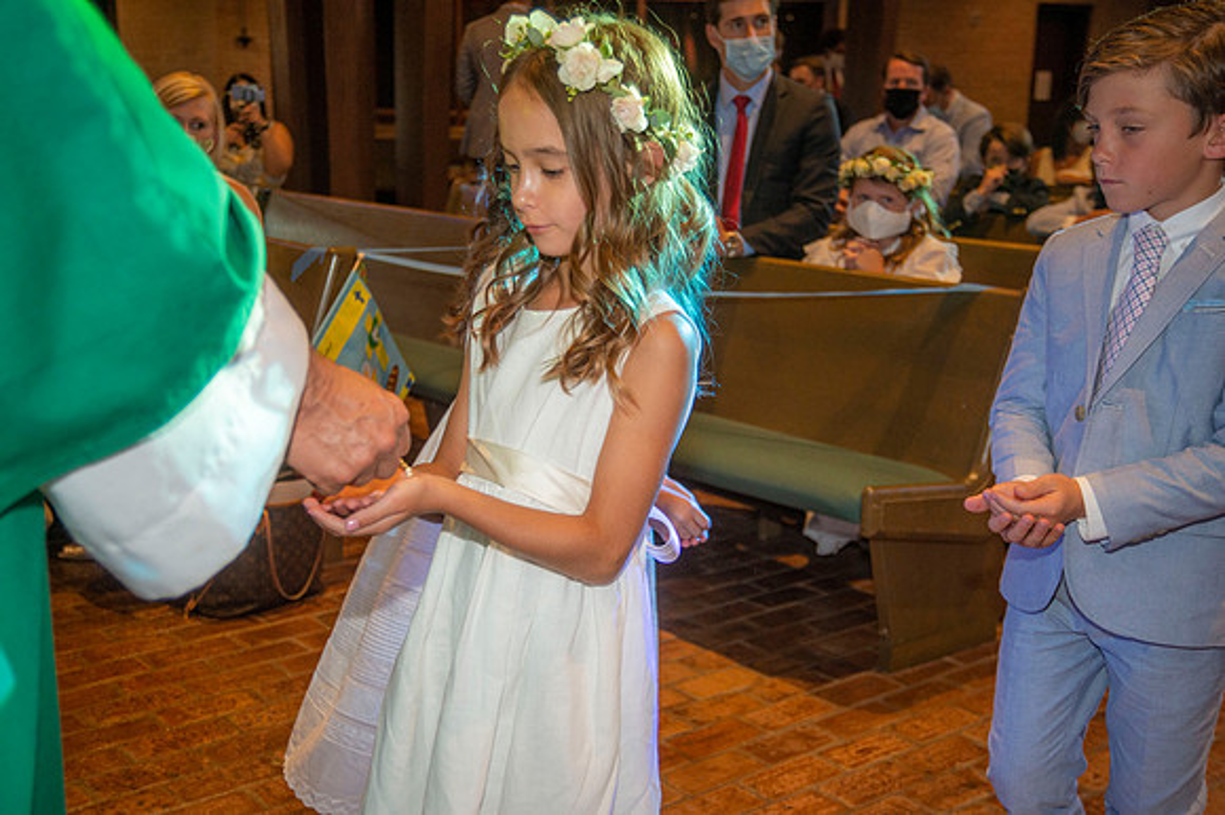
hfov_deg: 43.6
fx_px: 1530
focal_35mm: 45
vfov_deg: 29.8
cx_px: 612
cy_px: 408
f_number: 5
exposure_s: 1/200
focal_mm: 45
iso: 1600
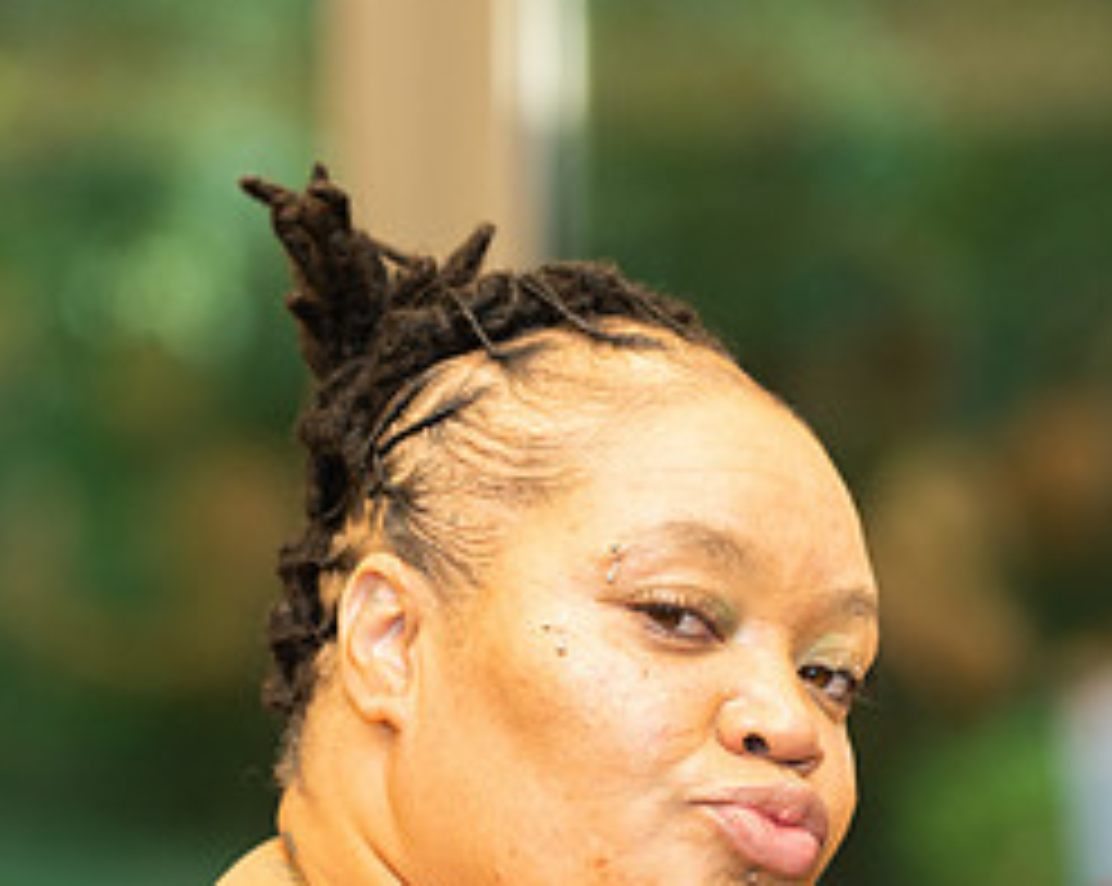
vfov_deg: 5.6
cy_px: 767
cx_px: 495
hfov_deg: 7.0
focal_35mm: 276
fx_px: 9073
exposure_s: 1/160
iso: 800
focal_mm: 125
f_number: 2.8
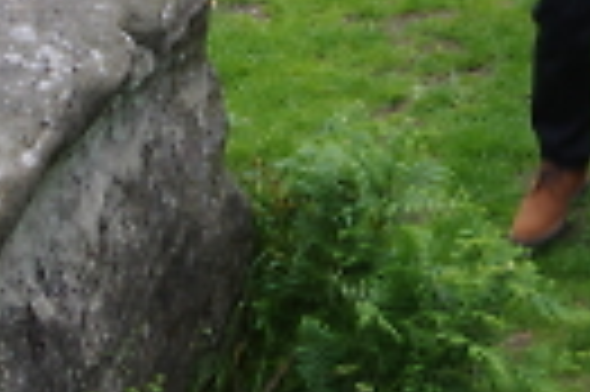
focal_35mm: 210
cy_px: -275
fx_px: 3437
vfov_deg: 6.4
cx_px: 766
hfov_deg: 9.6
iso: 200
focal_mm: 30.63
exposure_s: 1/60
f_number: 11
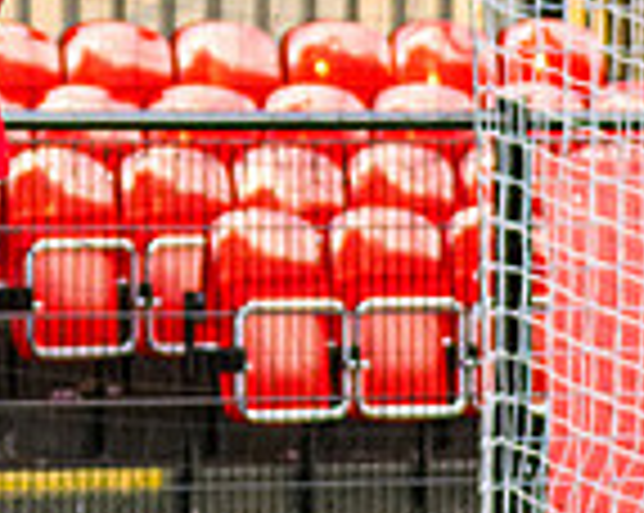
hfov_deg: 2.2
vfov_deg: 1.8
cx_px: -259
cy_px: 211
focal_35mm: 883
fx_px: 16807
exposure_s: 1/1250
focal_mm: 120
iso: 1250
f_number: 2.8
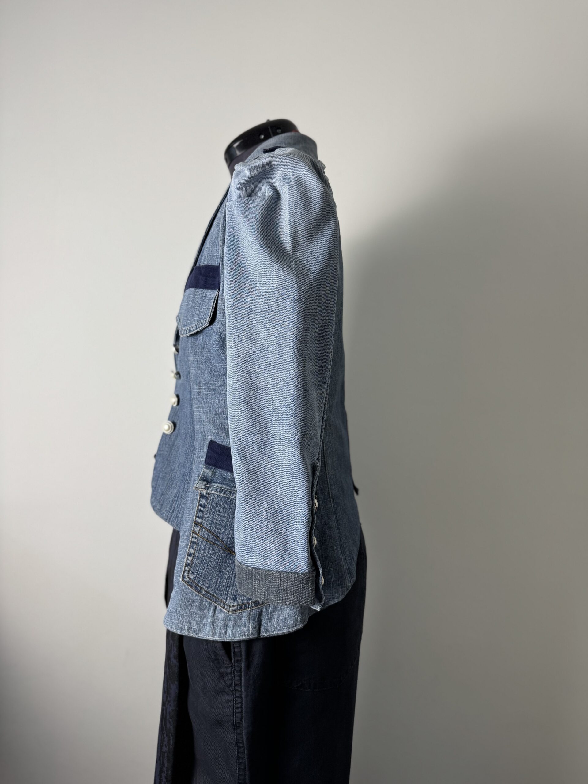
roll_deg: -1.9
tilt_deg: -1.5
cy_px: 392
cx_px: 294
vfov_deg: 71.6
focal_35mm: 24
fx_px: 544
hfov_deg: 56.8
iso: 125
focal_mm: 6.76
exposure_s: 1/100
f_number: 1.78
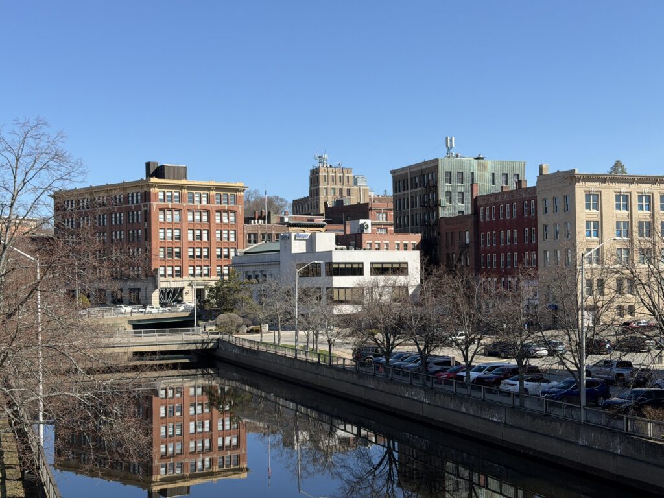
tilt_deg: +1.7
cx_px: 332
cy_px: 249
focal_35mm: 48
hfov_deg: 39.7
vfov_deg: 30.3
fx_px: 921
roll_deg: +1.1
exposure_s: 1/4098
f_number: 1.78
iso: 64
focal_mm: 6.76
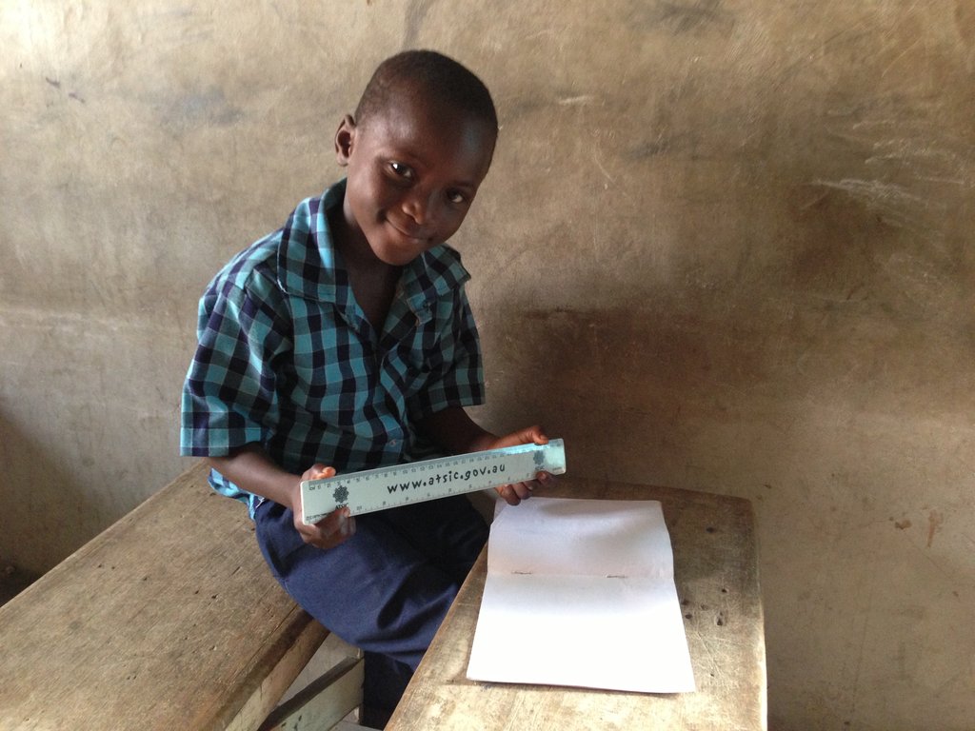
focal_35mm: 33
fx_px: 929
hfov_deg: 55.4
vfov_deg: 42.9
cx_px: 488
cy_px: 366
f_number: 2.4
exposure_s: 1/20
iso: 250
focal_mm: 4.13
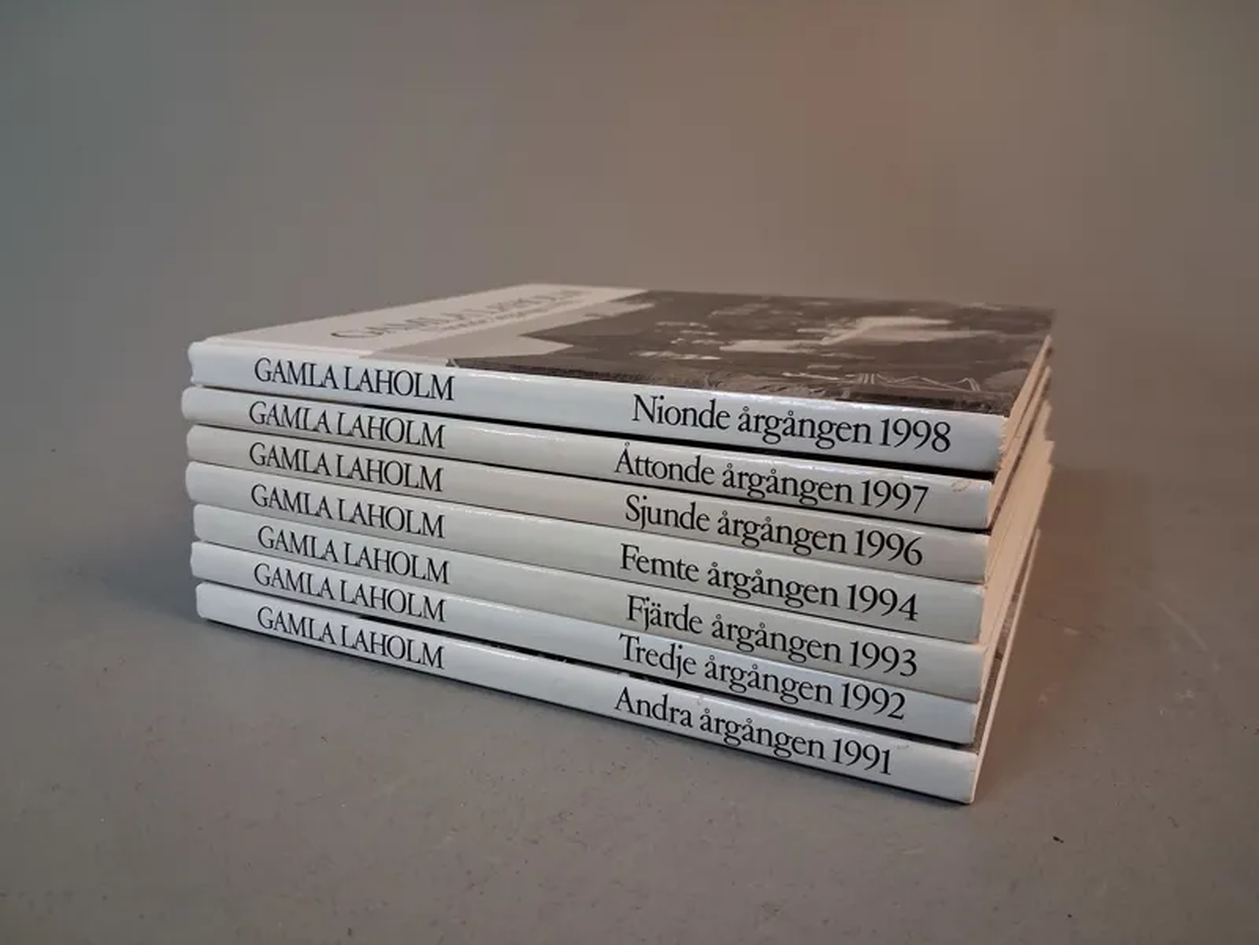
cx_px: 630
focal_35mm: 27
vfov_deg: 51.4
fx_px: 982
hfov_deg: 65.3
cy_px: 472
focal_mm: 4
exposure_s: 1/100
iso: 400
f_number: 1.8
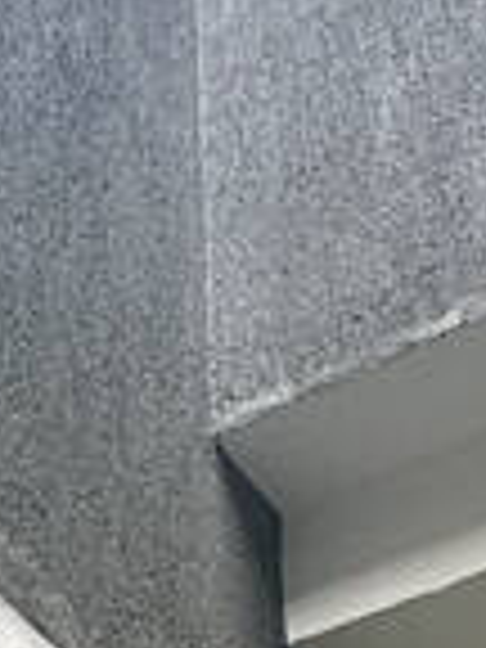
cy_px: 940
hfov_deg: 14.0
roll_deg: -0.9
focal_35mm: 105
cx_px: 58
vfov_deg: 17.1
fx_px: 1966
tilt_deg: +28.7
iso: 160
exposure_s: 1/120
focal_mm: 2.22
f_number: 2.2
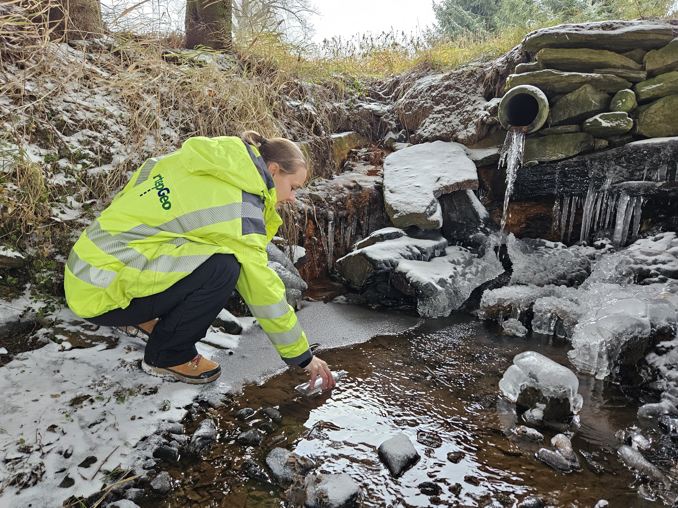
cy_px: 257
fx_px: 470
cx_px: 340
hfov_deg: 71.6
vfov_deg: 56.8
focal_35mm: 24
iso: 200
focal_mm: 5.4
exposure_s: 1/190
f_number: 1.8
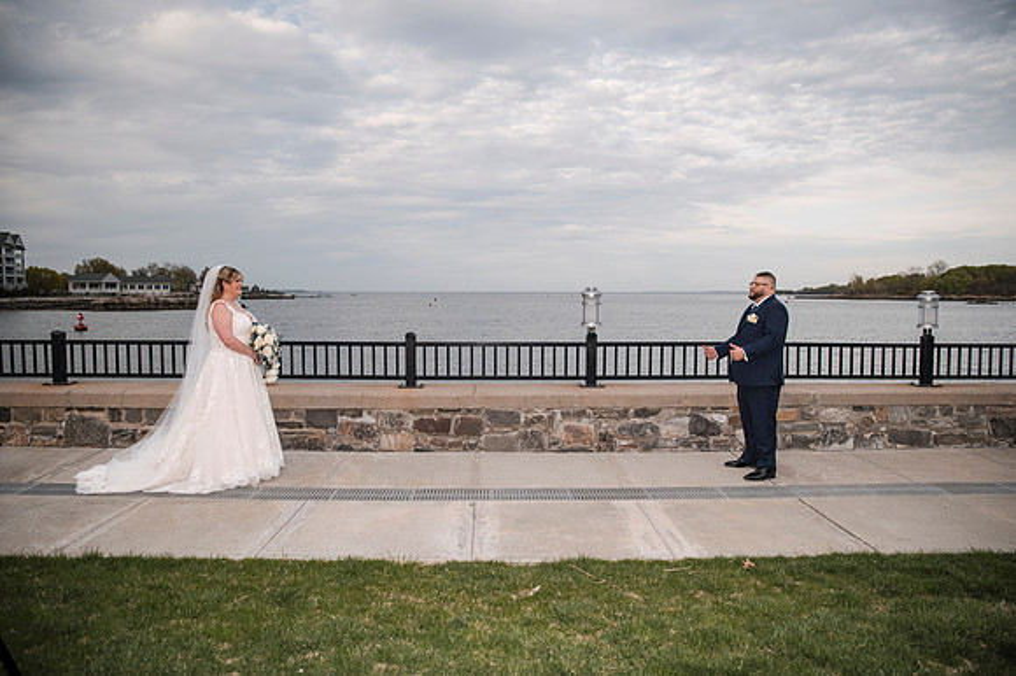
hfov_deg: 73.1
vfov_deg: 52.5
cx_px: 508
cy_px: 338
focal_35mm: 24
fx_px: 686
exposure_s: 1/8000
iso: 1250
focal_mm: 24
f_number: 3.2
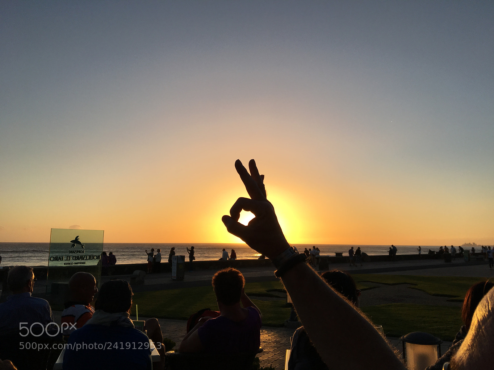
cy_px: 185
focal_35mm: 29
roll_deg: -1.0
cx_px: 247
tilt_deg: +7.6
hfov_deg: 61.7
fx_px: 414
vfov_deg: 48.2
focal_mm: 4.15
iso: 25
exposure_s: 1/1538
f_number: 2.2
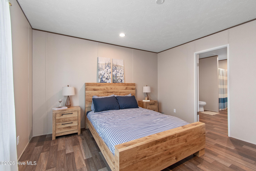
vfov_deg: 77.3
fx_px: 107
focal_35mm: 15
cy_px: 86
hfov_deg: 100.4
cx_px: 128
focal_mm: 10
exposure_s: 1/8
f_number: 4.5
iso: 100
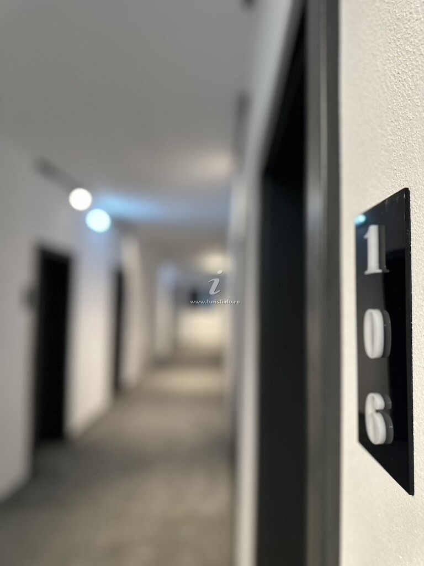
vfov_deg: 71.6
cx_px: 212
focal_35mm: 24
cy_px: 283
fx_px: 392
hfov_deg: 56.8
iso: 250
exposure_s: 1/50
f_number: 1.78
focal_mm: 6.86
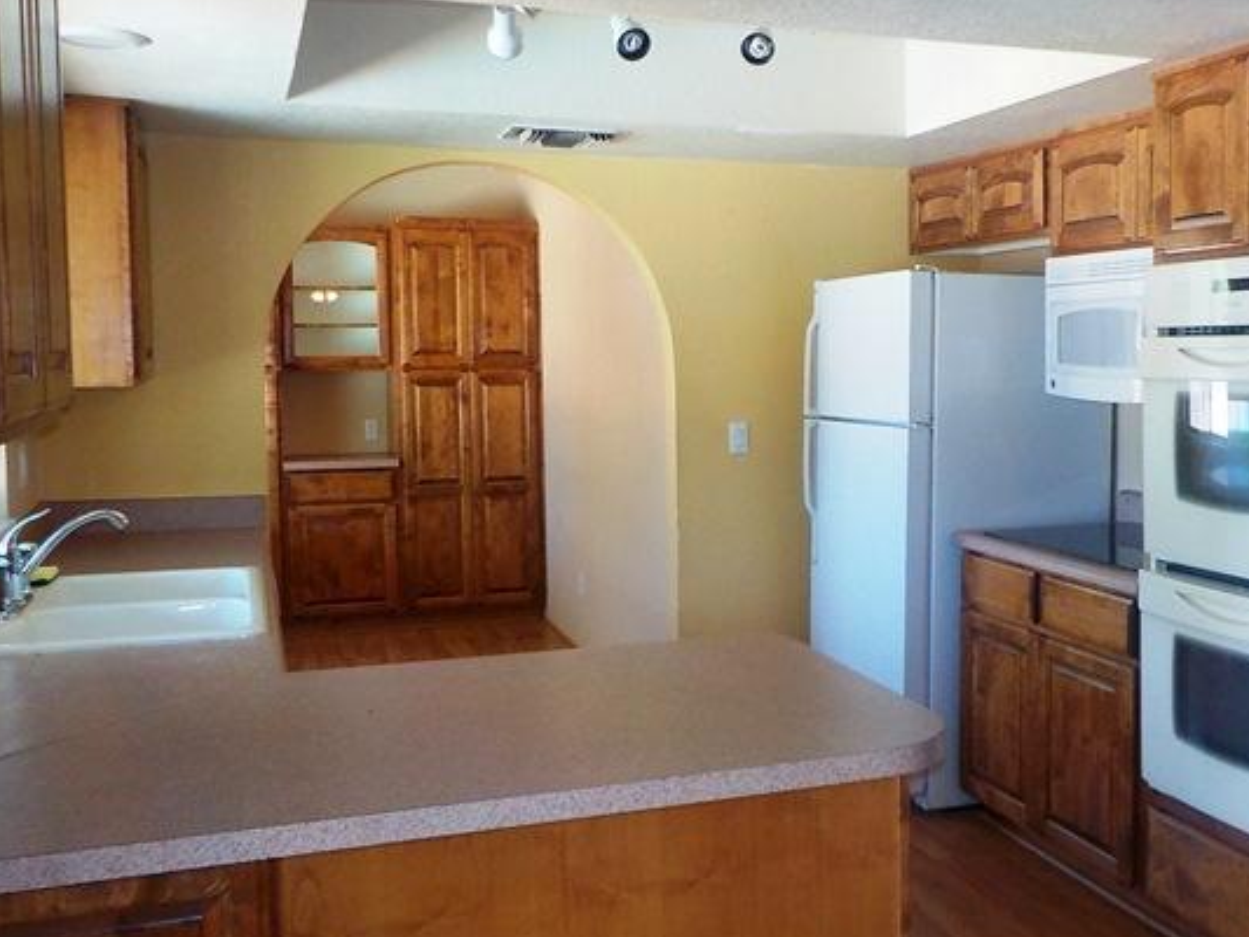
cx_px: 703
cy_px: 466
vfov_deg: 39.7
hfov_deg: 51.2
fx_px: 1299
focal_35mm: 36
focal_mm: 4.1
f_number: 3.3
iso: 250
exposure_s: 1/30
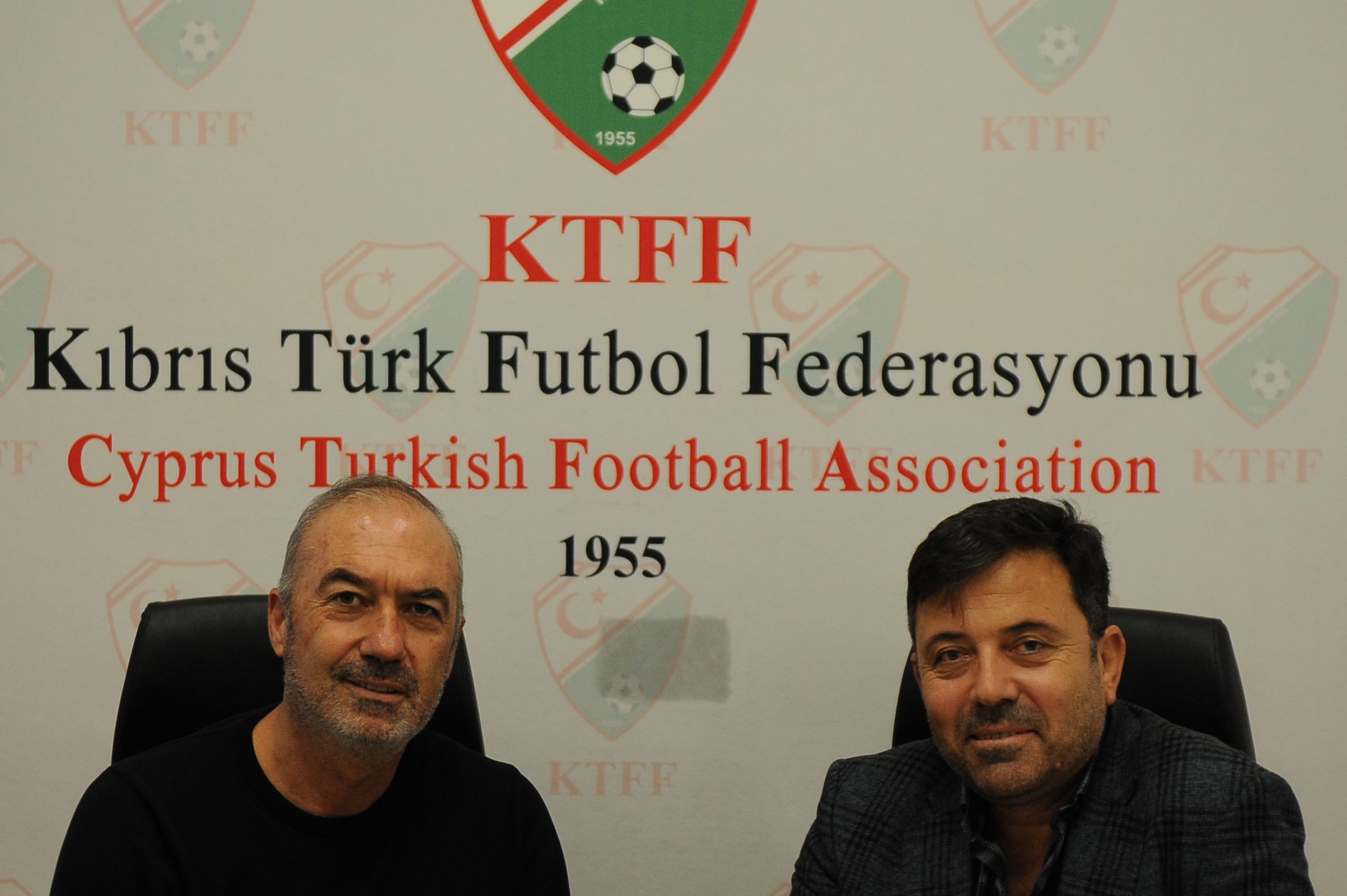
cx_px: 698
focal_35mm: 88
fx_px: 3291
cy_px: 661
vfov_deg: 15.4
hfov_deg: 23.1
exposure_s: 1/320
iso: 1250
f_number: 2.8
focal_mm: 45
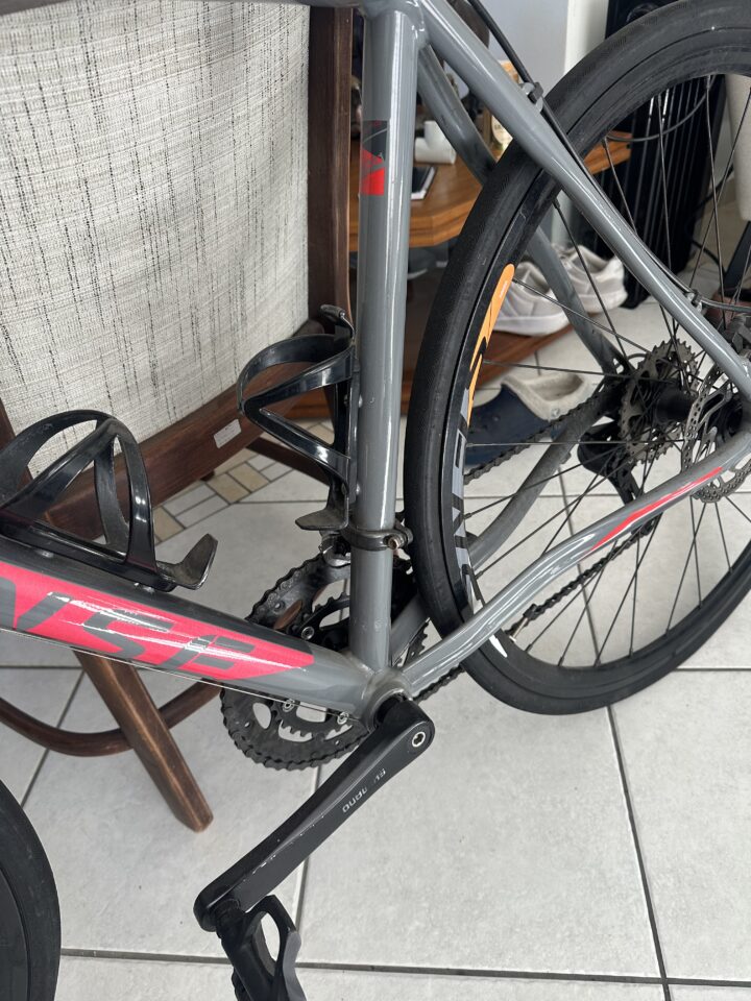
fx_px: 694
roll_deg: +4.7
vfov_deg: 71.6
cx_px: 376
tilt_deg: -40.1
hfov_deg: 56.8
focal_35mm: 24
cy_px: 500
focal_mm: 6.86
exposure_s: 1/121
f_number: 1.78
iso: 125
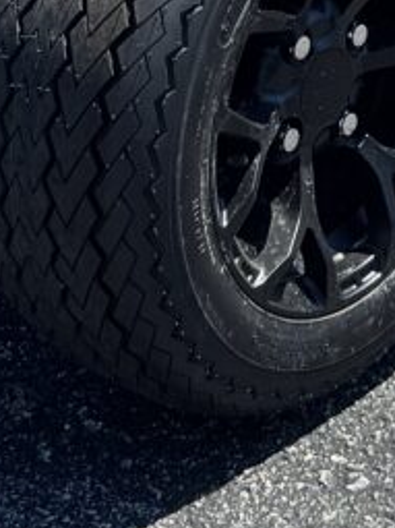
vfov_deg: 9.8
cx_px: 434
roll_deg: +2.0
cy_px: -700
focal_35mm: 181
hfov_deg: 8.1
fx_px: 2756
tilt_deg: -12.9
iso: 80
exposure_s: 1/2041
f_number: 1.78
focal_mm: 6.76
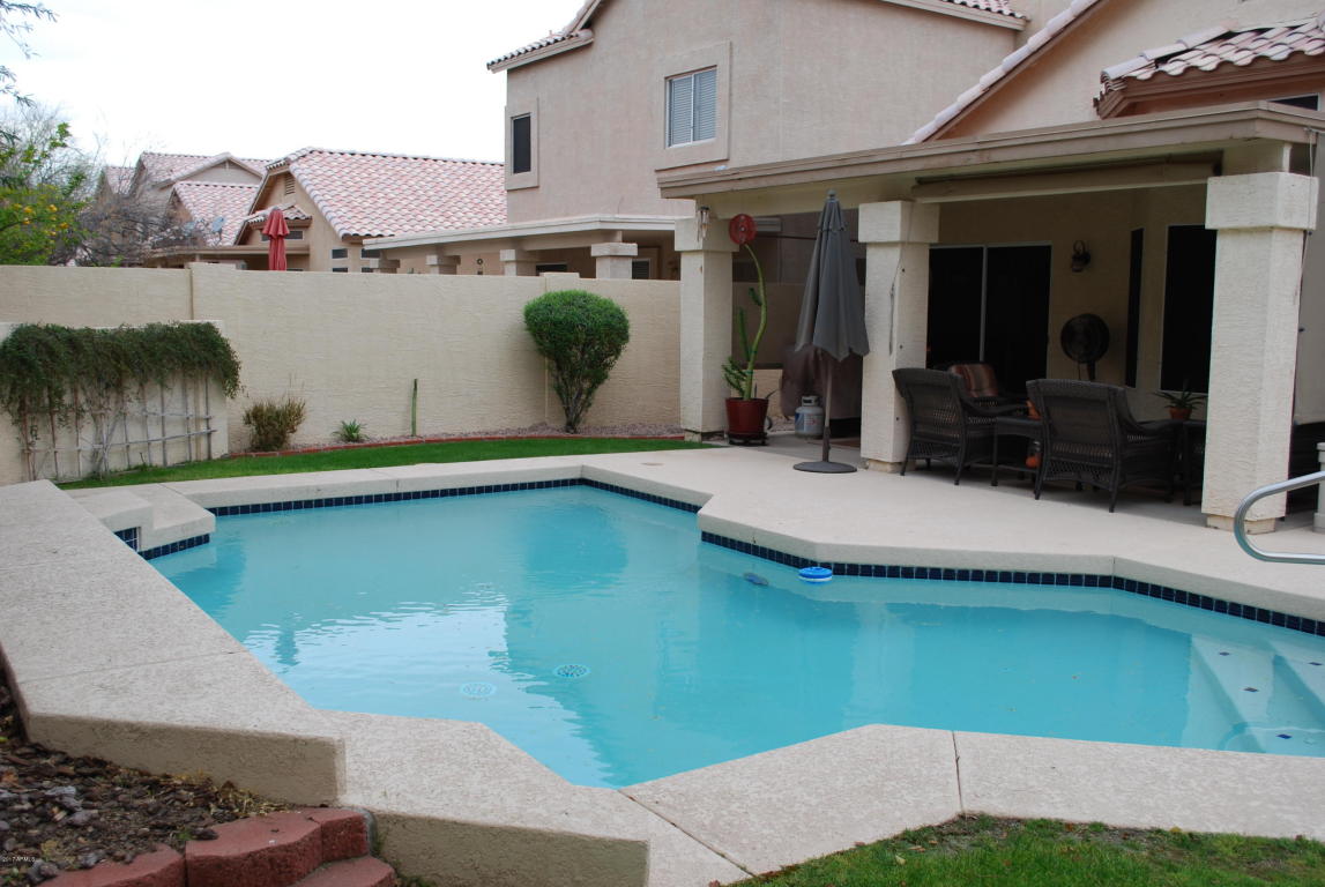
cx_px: 662
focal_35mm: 33
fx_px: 1216
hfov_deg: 57.2
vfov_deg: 40.1
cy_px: 444
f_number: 5.6
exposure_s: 1/125
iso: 100
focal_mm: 22
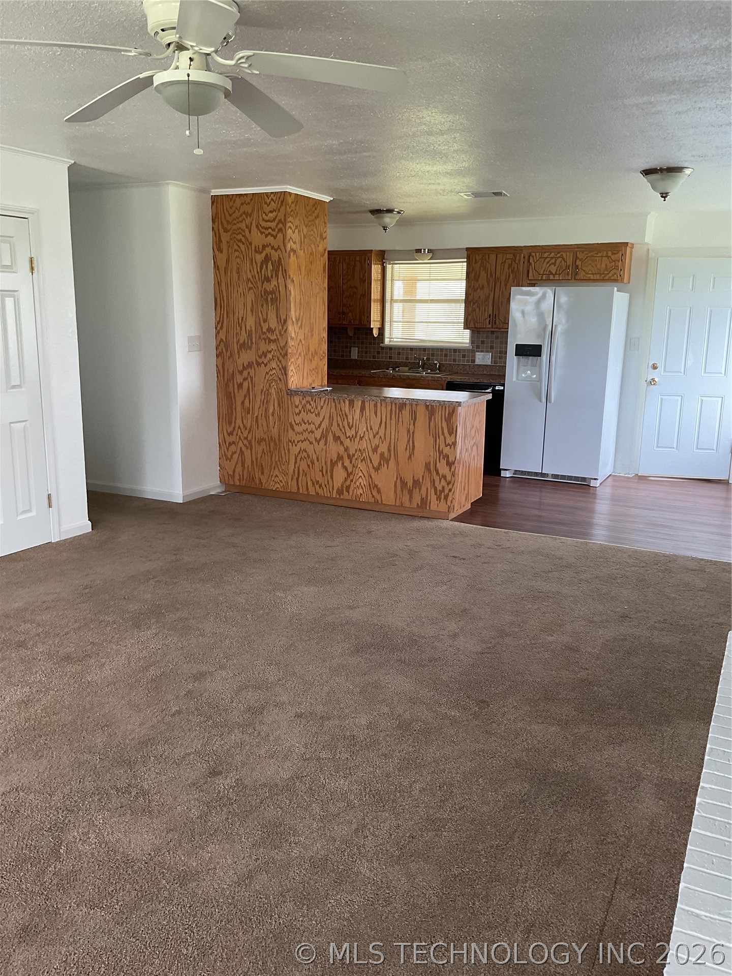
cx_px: 366
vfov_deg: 61.7
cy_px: 488
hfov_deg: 48.2
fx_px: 818
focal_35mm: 29
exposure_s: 1/60
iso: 50
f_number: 1.8
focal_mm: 3
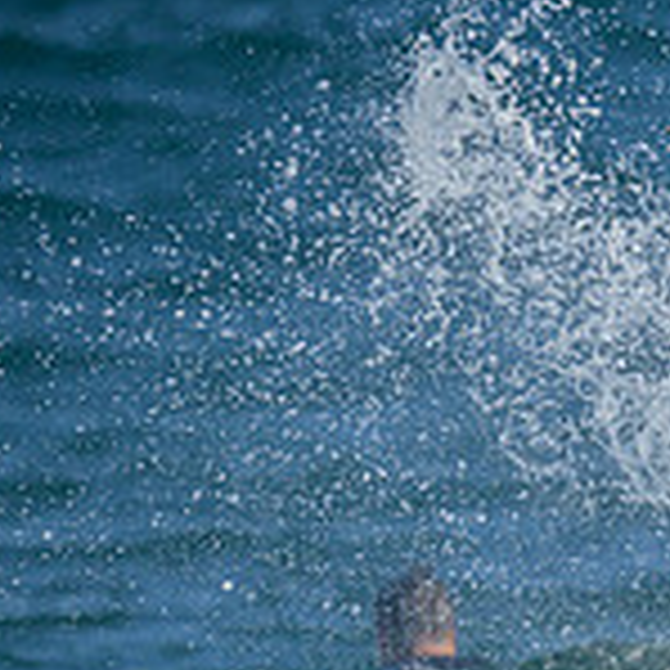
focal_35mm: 3360
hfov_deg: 0.5
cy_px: 564
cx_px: 1471
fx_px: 73577
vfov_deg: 0.5
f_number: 6.3
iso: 280
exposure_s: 1/2000
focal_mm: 800
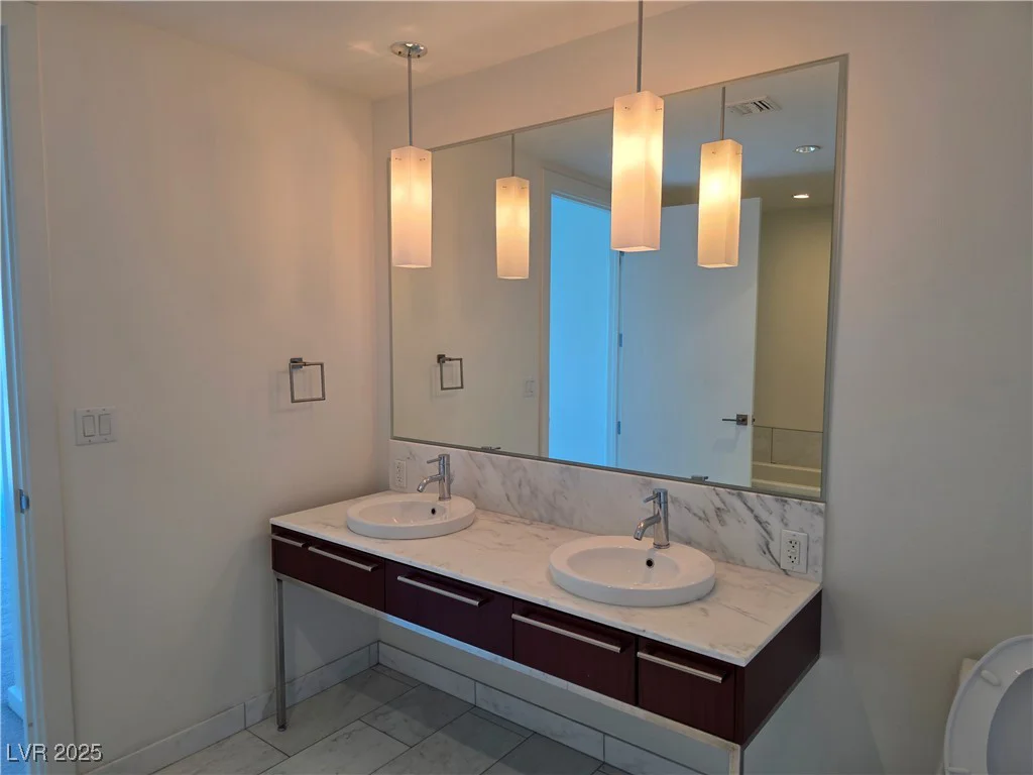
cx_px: 516
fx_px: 686
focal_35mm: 23
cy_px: 388
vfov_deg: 58.9
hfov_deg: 73.9
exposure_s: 1/120
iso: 80
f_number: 1.7
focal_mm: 6.3
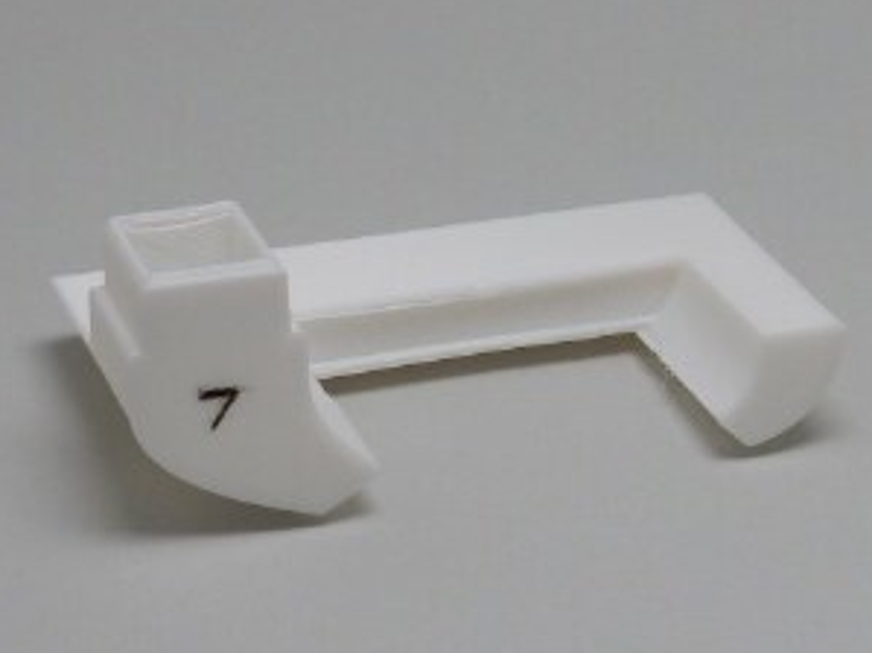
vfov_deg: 16.2
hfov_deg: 21.3
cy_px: 332
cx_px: 696
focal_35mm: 91
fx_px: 2291
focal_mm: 9
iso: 125
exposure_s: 1/60
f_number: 4.5
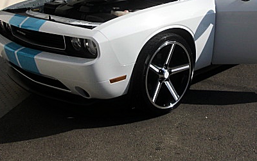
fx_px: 427
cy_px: 22
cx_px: 176
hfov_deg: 33.1
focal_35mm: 61
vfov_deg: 20.9
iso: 50
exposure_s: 1/200
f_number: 7.9
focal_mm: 6.3
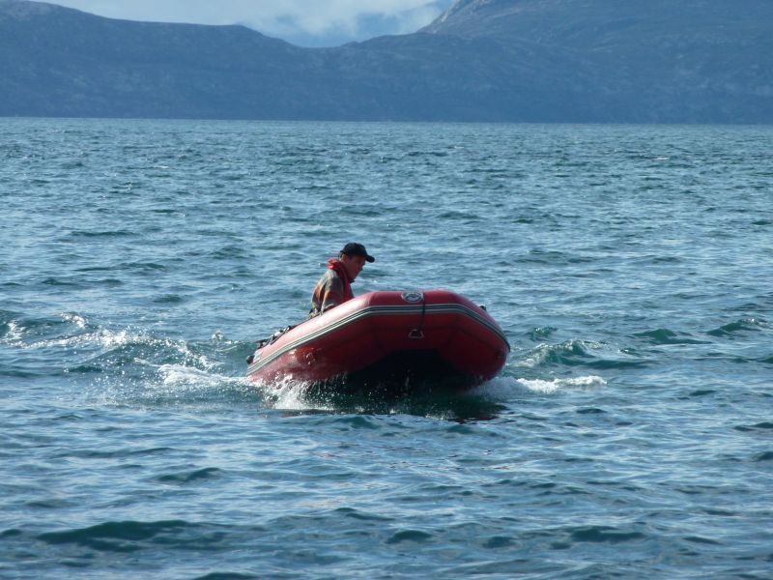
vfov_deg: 5.0
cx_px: 386
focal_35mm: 300
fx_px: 6699
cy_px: 290
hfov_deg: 6.6
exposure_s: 1/800
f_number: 5.6
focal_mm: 49.2
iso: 160
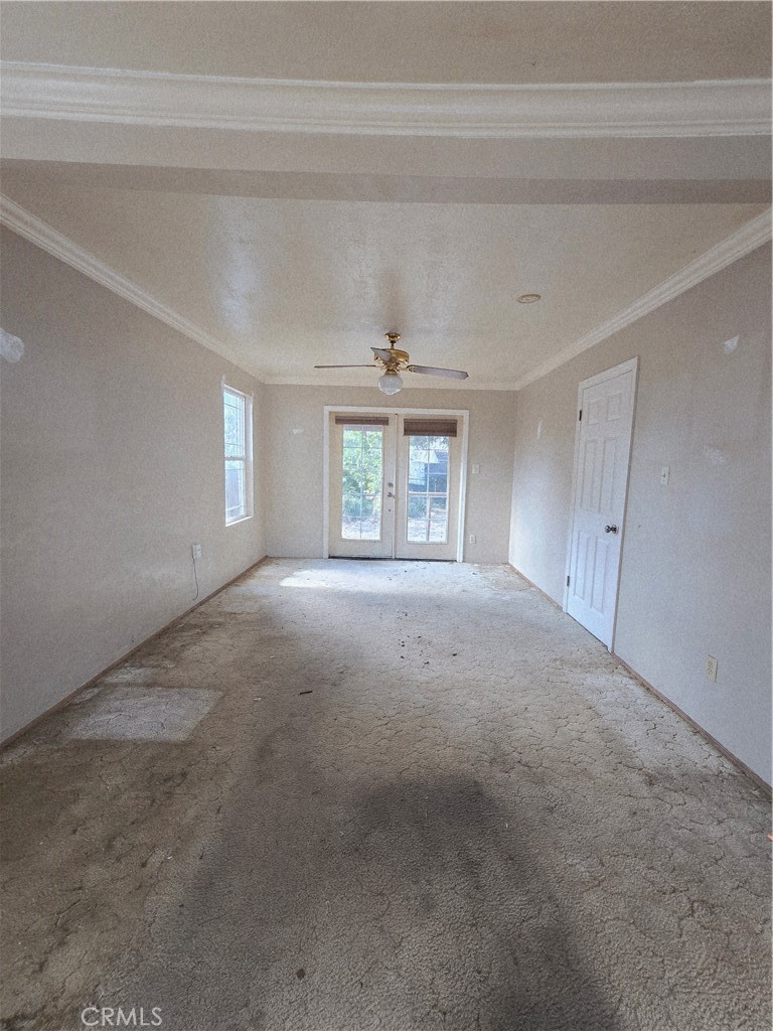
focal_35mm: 13
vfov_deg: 106.2
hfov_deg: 89.9
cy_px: 516
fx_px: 387
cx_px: 386
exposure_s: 1/60
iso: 250
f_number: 2.2
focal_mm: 2.2
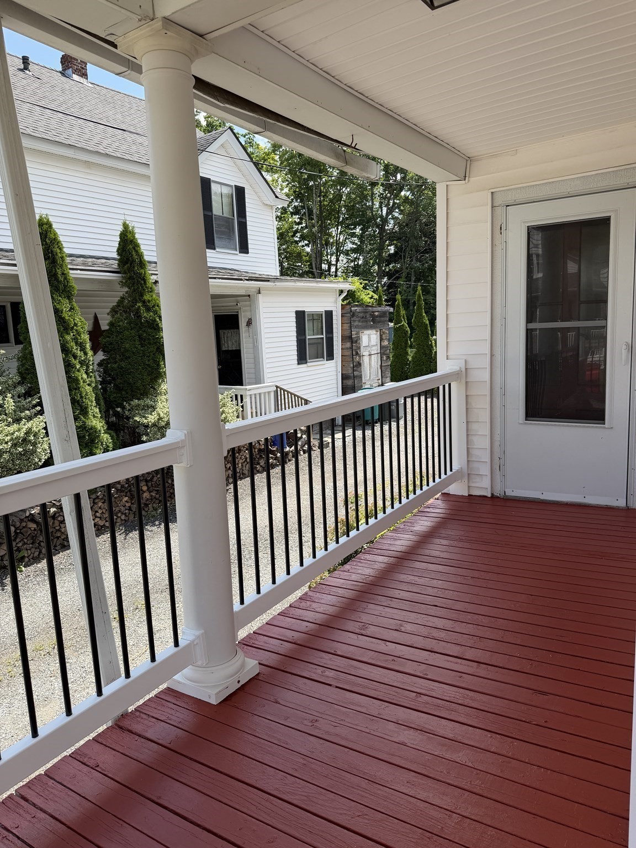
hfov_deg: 56.8
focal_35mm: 24
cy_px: 424
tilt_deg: -8.9
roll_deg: +2.7
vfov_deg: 71.6
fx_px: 588
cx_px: 318
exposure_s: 1/1901
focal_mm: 6.76
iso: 80
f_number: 1.78
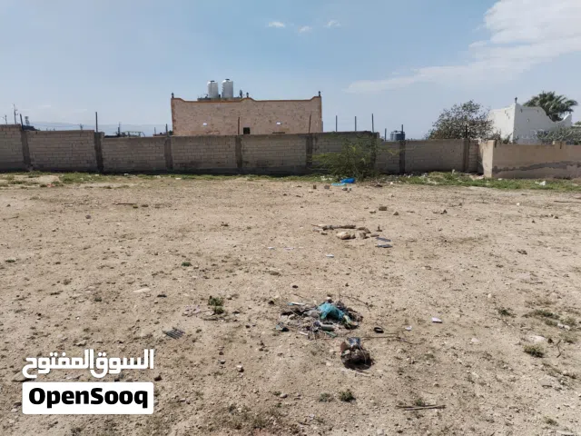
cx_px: 290
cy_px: 218
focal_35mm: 29
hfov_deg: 61.7
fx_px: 487
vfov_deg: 48.2
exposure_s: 1/3153
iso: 100
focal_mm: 4.75
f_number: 1.8
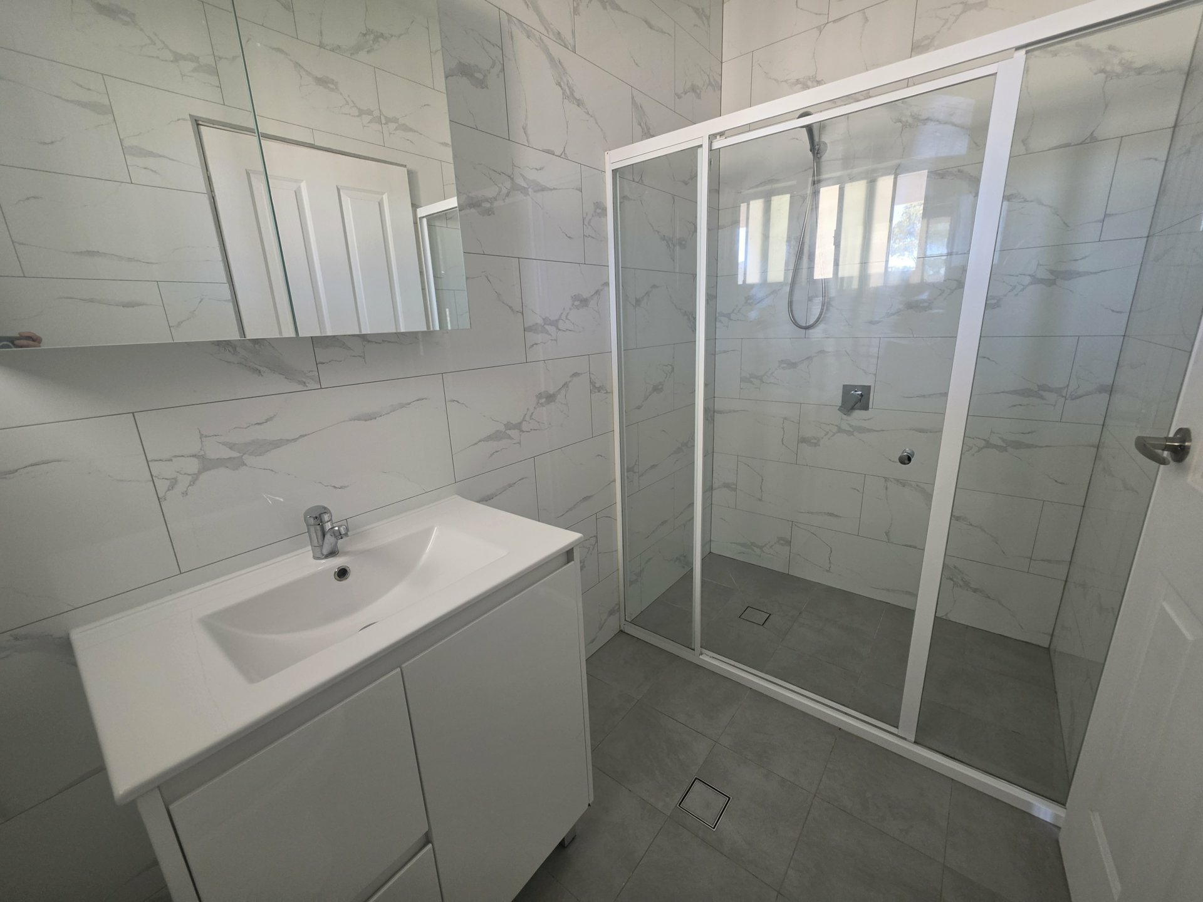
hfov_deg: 106.2
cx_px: 602
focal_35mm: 13
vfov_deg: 89.9
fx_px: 452
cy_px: 451
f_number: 1.9
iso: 250
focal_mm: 2.2
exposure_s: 1/60
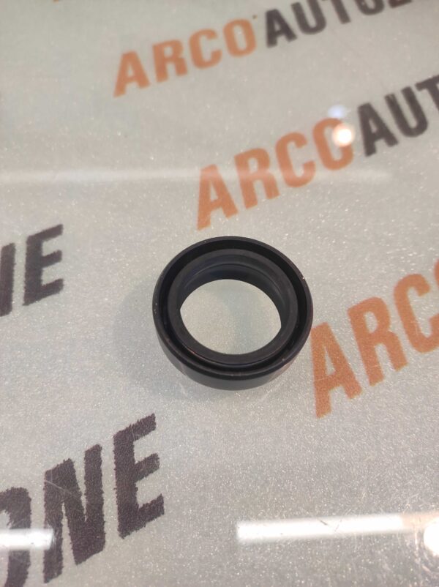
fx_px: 288
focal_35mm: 17
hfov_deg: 74.6
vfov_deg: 91.1
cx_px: 220
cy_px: 294
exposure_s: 1/33
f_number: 1.79
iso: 149
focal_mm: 4.74
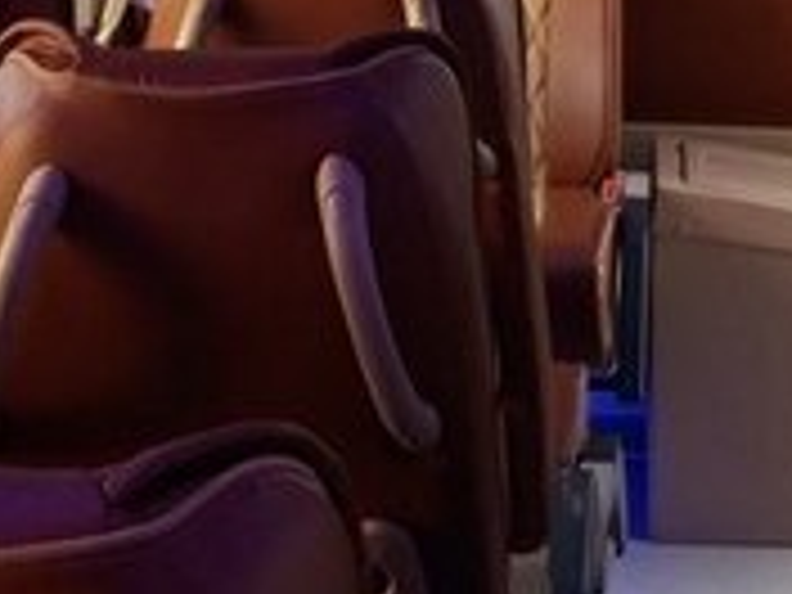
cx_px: 576
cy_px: -511
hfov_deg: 18.6
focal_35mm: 105
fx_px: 2402
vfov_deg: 12.7
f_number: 1.9
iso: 100
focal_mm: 3.7
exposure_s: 1/33
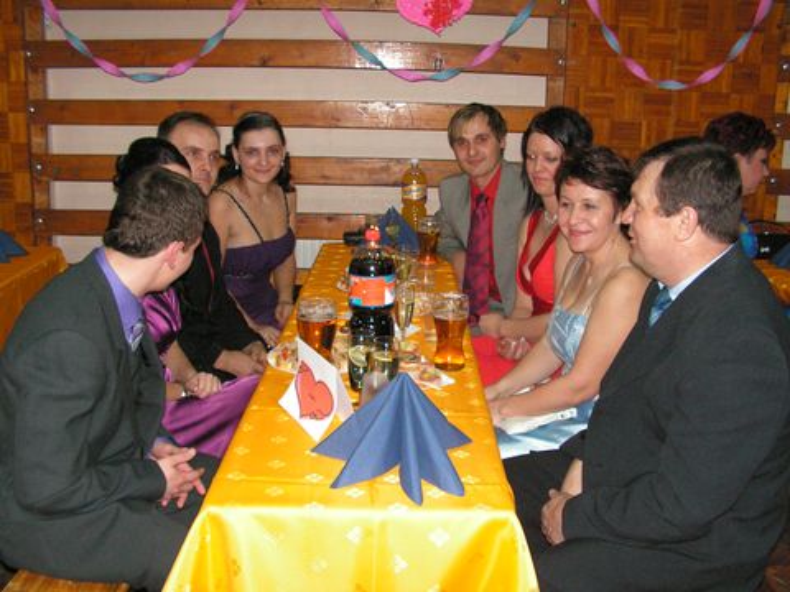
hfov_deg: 51.4
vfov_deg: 39.7
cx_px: 395
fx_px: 822
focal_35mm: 36
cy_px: 296
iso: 160
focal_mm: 6
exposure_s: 1/40
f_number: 3.2
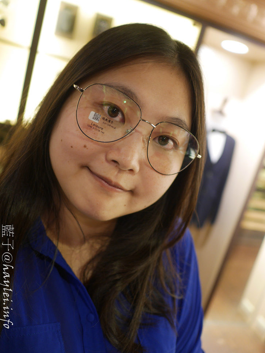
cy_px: 172
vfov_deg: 58.3
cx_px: 131
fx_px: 316
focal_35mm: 31
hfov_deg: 45.4
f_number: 1.7
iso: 320
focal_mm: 15
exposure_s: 1/60
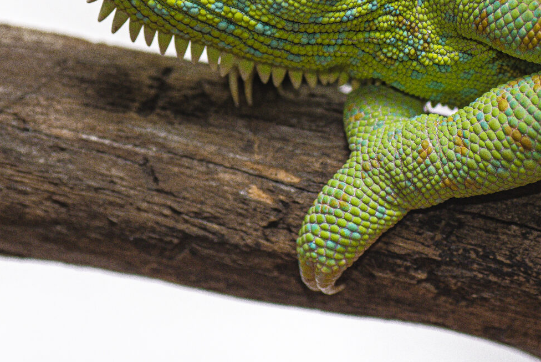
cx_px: 360
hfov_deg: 8.7
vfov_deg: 5.8
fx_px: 3549
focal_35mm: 236
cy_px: -95
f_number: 9
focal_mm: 90
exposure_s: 1/250
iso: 200
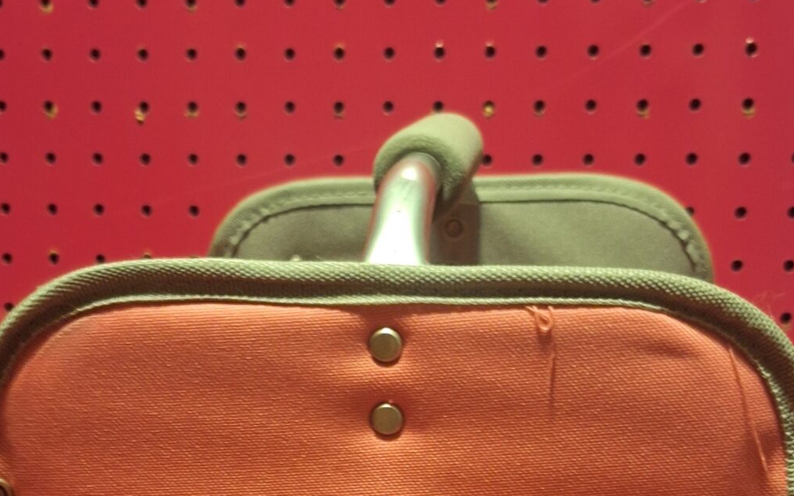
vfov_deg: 19.3
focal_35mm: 62
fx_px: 1341
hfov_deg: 33.0
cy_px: 653
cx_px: 375
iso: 400
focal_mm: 5.54
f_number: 1.8
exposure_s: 1/20
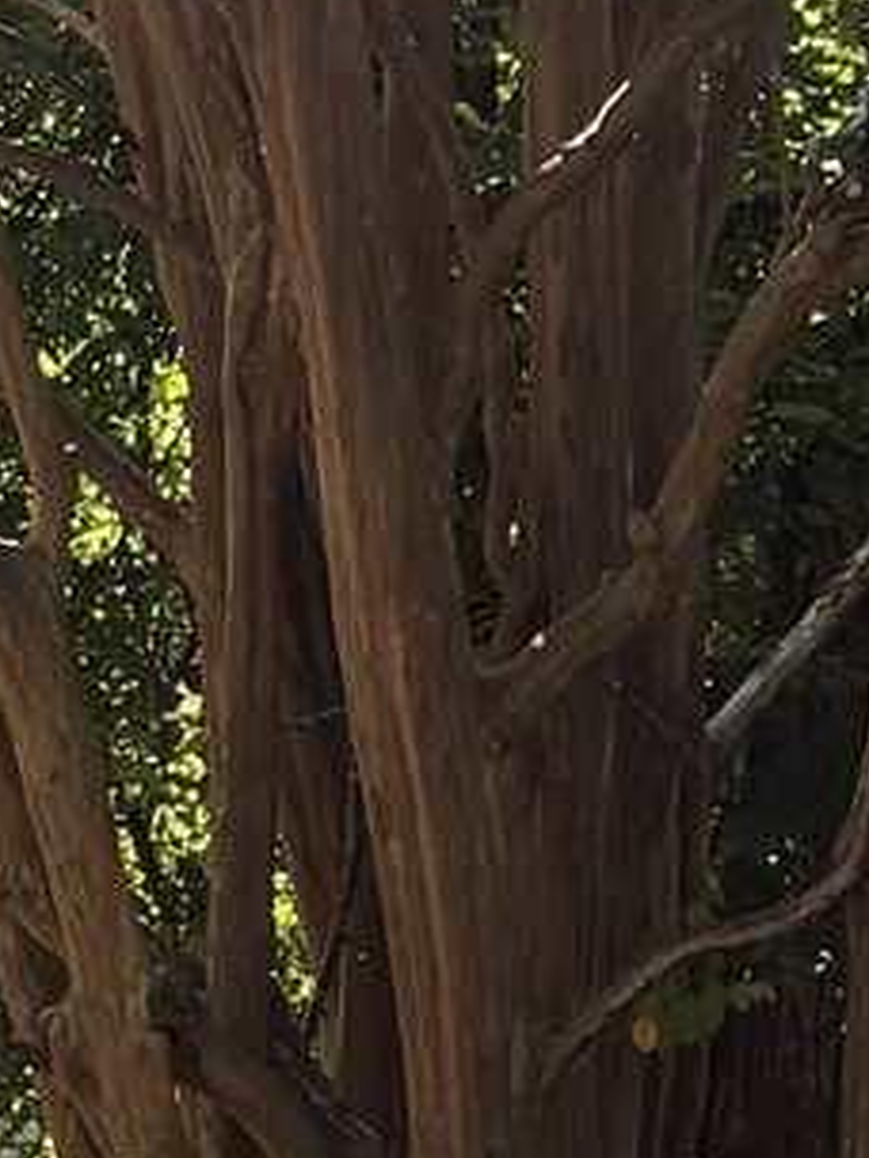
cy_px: 926
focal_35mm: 182
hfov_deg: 8.2
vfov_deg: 10.8
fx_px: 6092
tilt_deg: -7.6
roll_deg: +2.3
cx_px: 572
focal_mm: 6.76
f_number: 1.78
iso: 100
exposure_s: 1/507
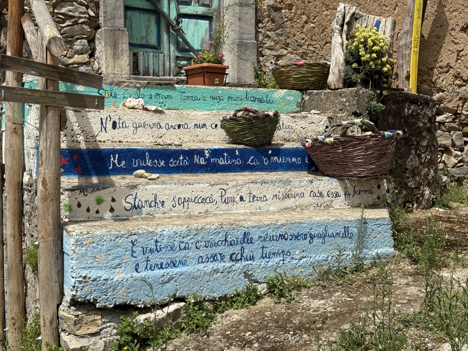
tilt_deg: -2.2
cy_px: 176
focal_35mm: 48
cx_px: 234
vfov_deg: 30.3
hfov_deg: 39.7
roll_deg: -0.9
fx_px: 649
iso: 64
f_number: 1.78
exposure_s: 1/6536
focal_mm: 6.76
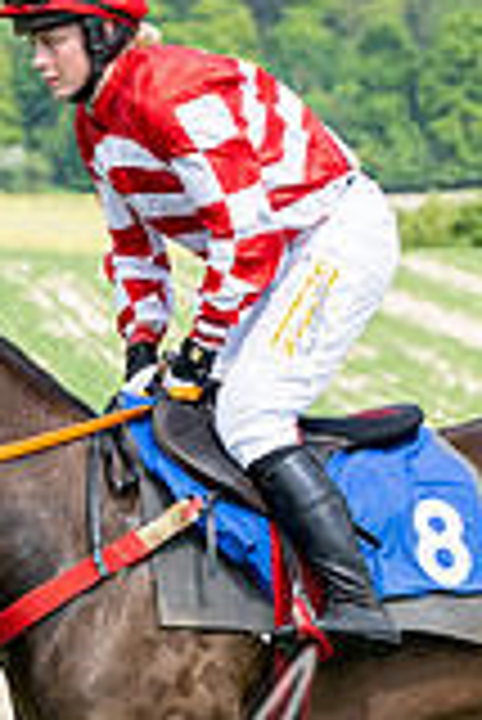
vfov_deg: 4.3
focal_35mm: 481
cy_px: 378
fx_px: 9639
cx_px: 318
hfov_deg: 2.9
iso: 400
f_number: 5
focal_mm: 85
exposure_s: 1/2000
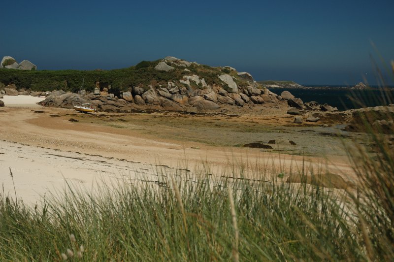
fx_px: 623
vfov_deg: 23.7
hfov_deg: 35.1
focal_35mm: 57
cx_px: 197
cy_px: 131
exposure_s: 1/400
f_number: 5.6
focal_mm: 38
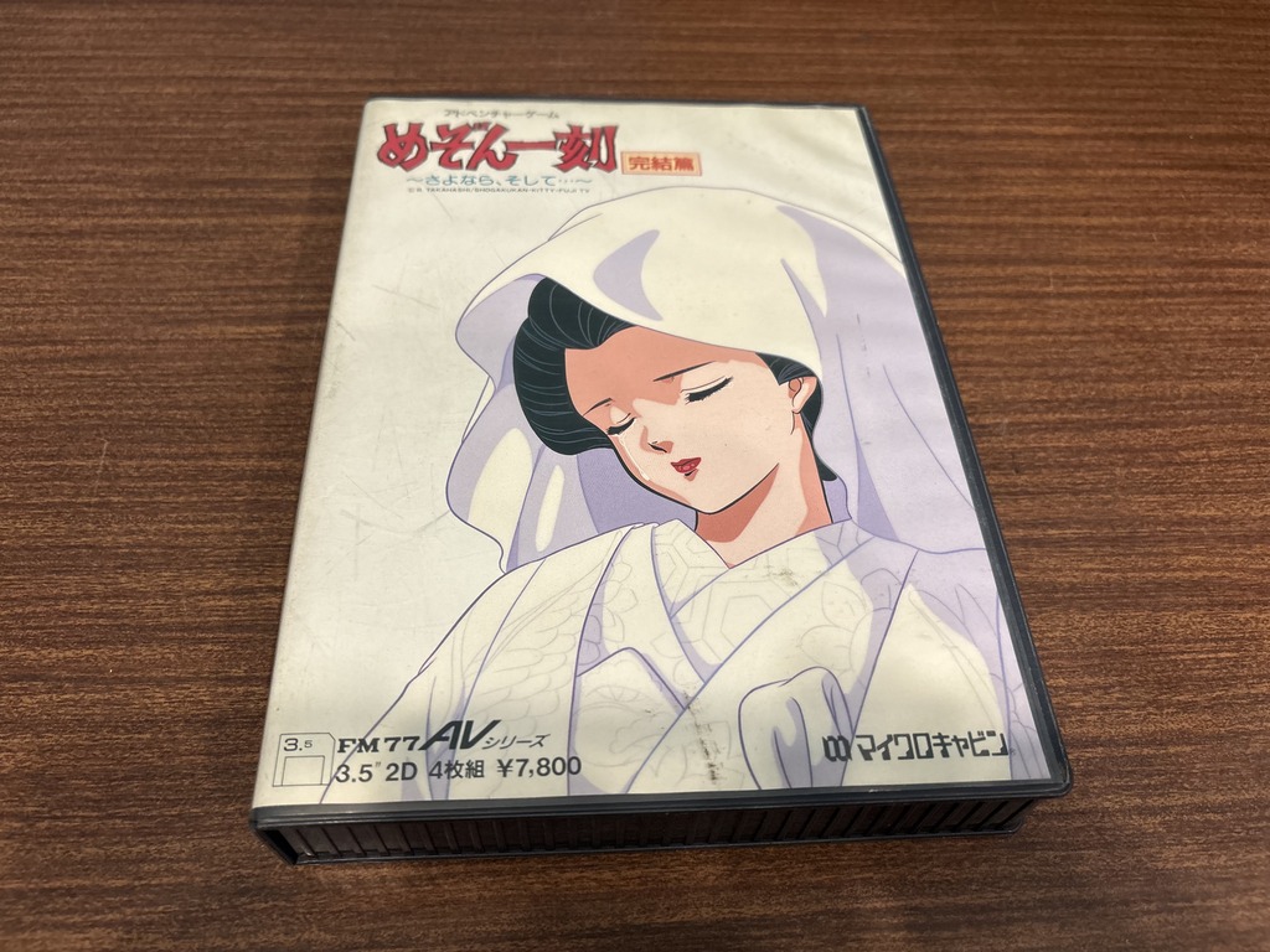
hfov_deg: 67.3
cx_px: 635
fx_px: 954
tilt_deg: -55.1
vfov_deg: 53.1
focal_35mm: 26
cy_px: 476
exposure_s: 1/60
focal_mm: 5.96
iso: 160
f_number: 1.6
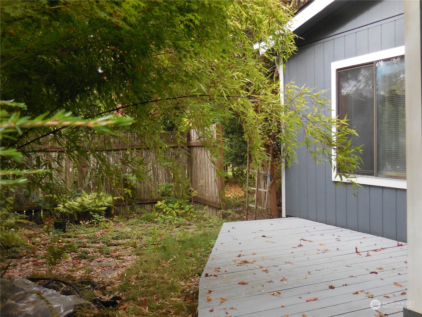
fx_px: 475
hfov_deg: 47.9
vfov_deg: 36.8
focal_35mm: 39
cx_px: 211
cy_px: 158
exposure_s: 1/250
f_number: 3.9
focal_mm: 7
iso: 320
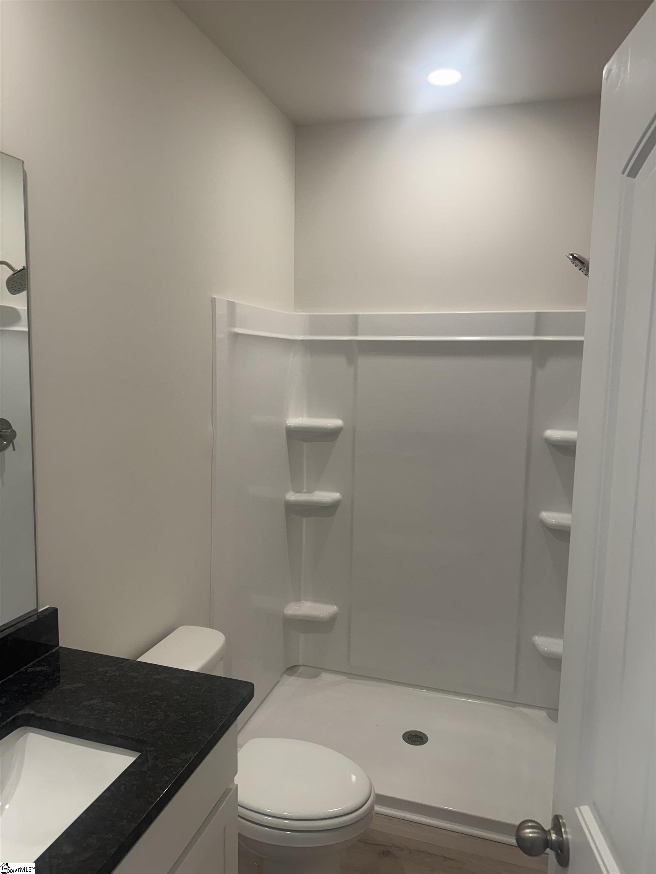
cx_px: 328
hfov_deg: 56.8
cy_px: 437
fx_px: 606
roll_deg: -0.5
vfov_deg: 71.6
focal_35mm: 24
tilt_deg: -8.5
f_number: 1.78
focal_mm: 6.76
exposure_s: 1/120
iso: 100
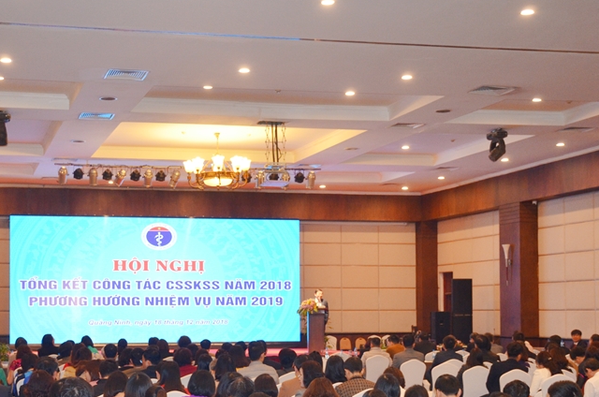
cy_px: 275
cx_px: 212
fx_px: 1076
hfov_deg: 30.9
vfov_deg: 20.8
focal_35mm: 65
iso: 800
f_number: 4
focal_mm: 27
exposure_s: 1/60
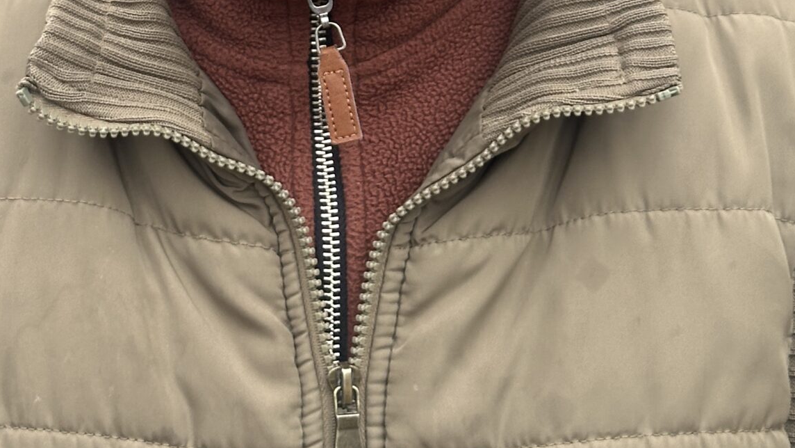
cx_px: 343
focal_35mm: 117
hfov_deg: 18.3
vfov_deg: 10.0
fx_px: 2467
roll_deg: +1.0
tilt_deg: -6.3
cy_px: -280
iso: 64
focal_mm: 6.86
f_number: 1.78
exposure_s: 1/1171
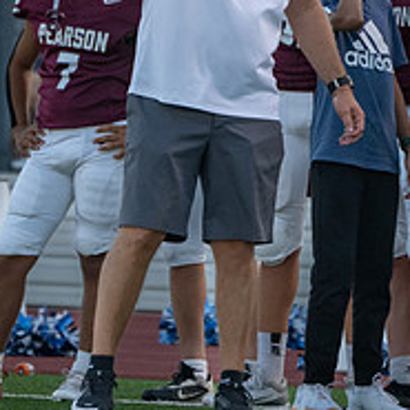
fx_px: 15357
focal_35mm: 1146
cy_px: 11
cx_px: 202
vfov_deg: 1.5
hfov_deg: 1.5
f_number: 5.6
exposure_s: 1/1000
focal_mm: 400
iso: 1600
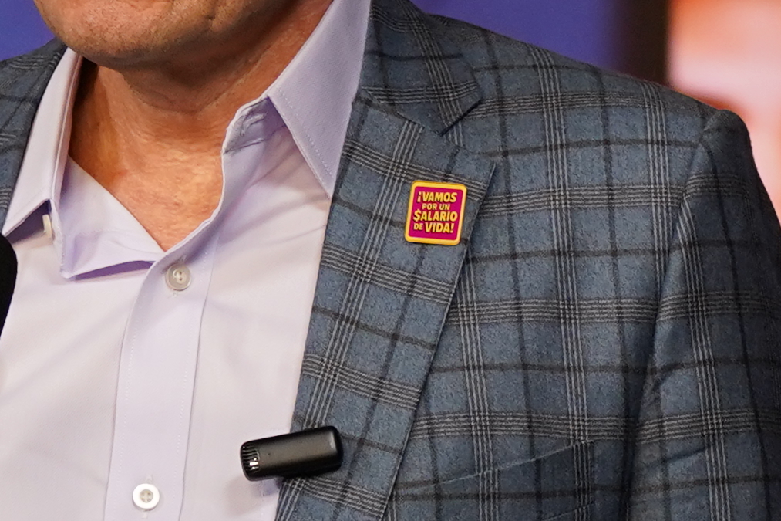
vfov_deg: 2.4
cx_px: 170
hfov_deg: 3.5
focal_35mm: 583
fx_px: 12645
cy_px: 74
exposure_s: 1/125
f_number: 4.5
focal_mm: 100
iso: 1250
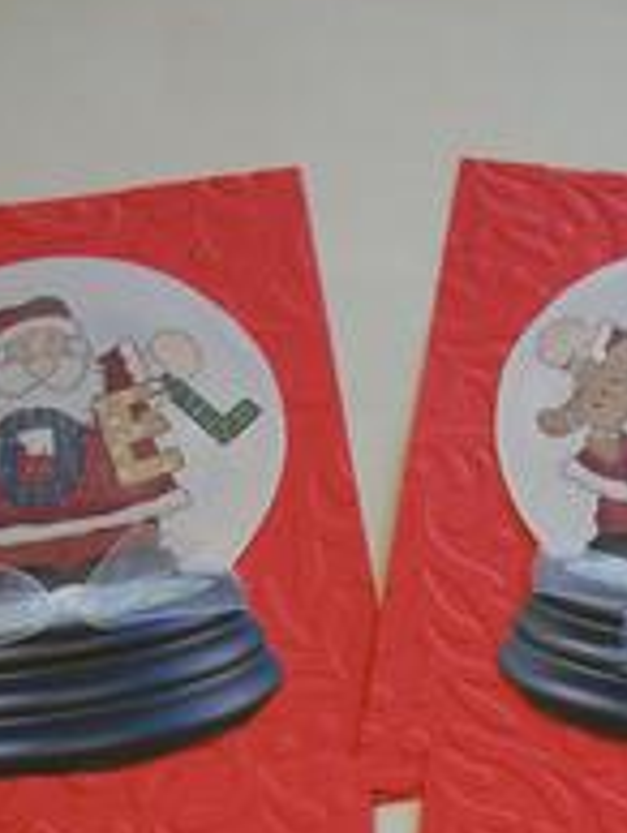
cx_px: 399
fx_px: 1952
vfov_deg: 22.7
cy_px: 923
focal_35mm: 81
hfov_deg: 18.2
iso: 80
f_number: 3.1
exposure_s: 1/100
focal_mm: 6.3
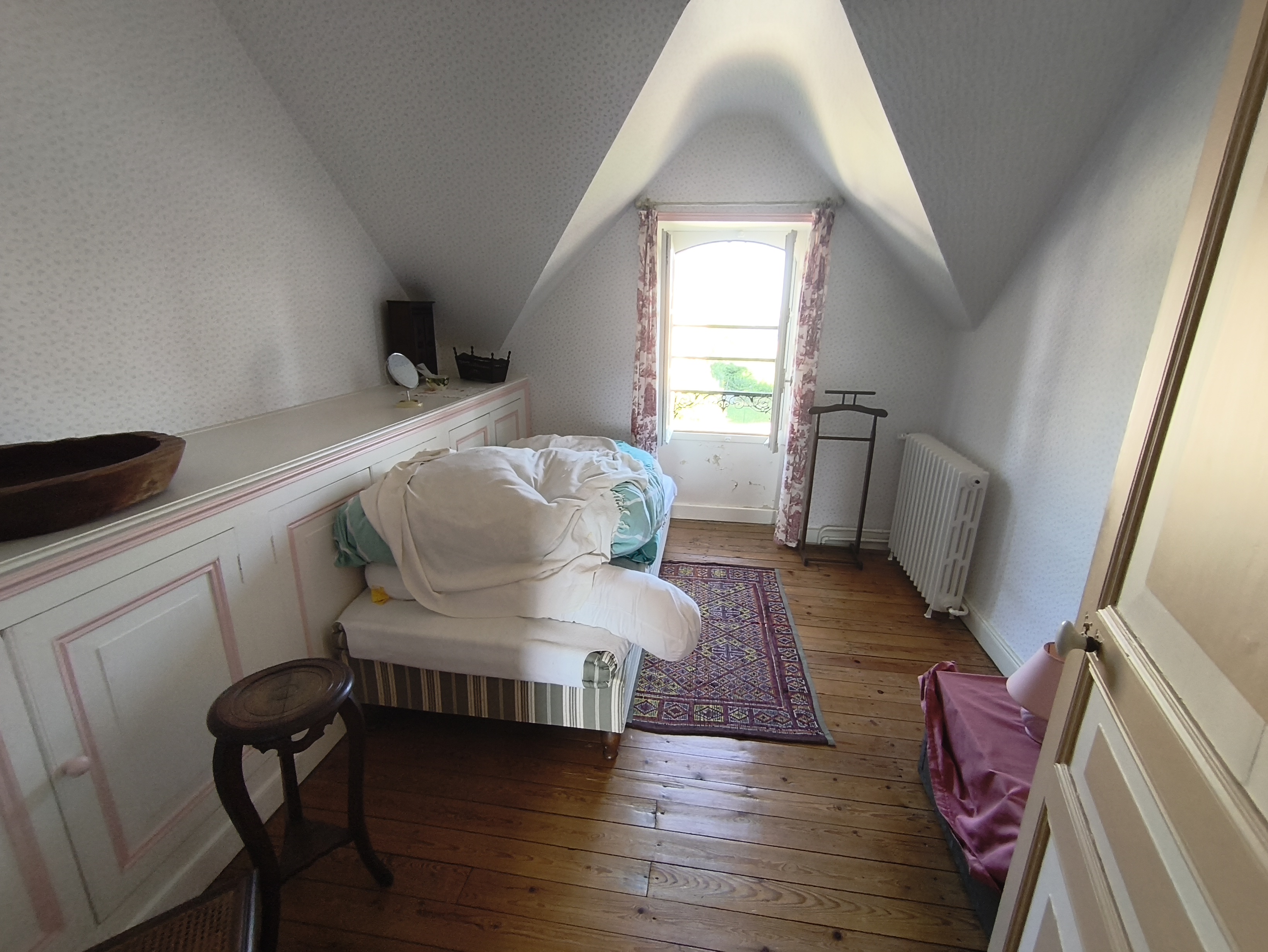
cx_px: 634
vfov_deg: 81.8
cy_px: 476
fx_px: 550
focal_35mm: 15
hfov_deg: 98.1
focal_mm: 1.65
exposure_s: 1/50
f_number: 2.2
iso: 80
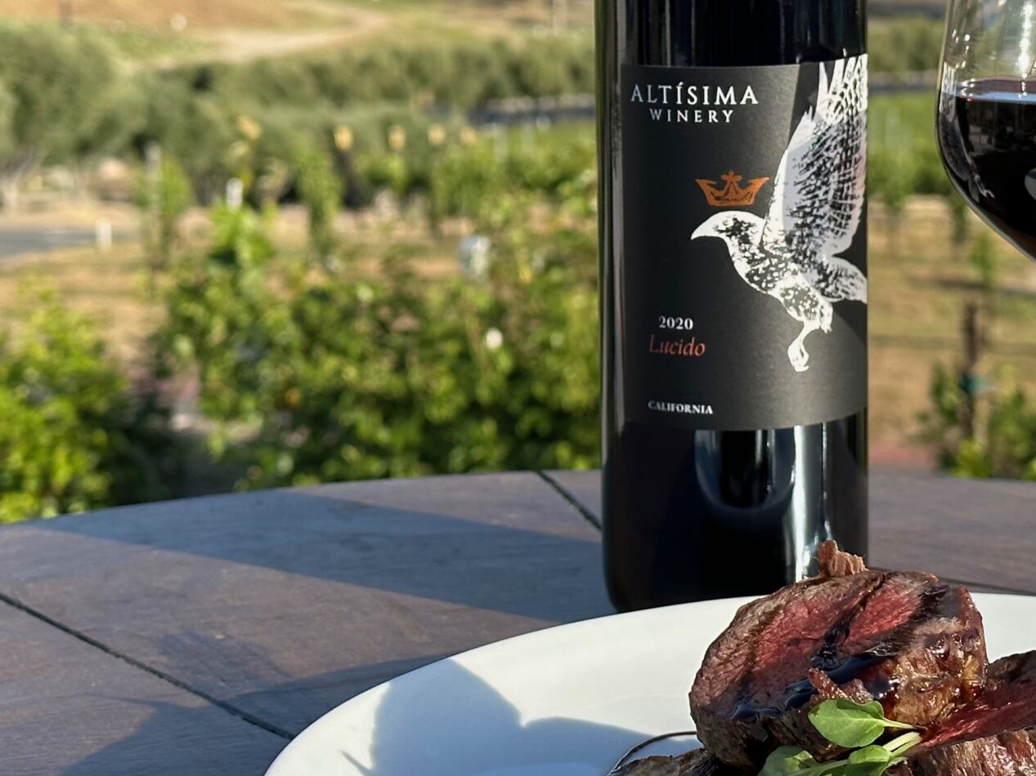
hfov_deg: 20.2
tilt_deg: -8.4
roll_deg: +0.3
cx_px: 608
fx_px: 2903
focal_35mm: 97
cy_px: 274
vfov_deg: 15.2
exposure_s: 1/3257
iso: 64
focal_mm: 6.86
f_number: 1.78
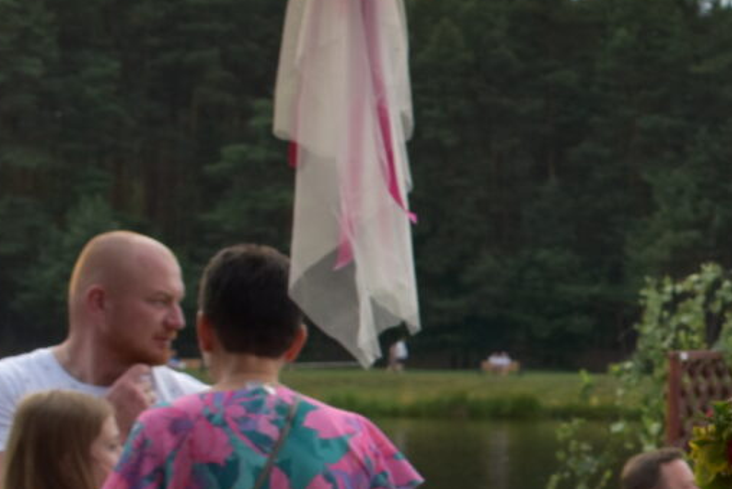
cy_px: 559
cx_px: 1062
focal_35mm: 139
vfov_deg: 9.8
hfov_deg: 13.9
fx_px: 2827
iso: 200
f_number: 5.6
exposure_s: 1/250
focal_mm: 23
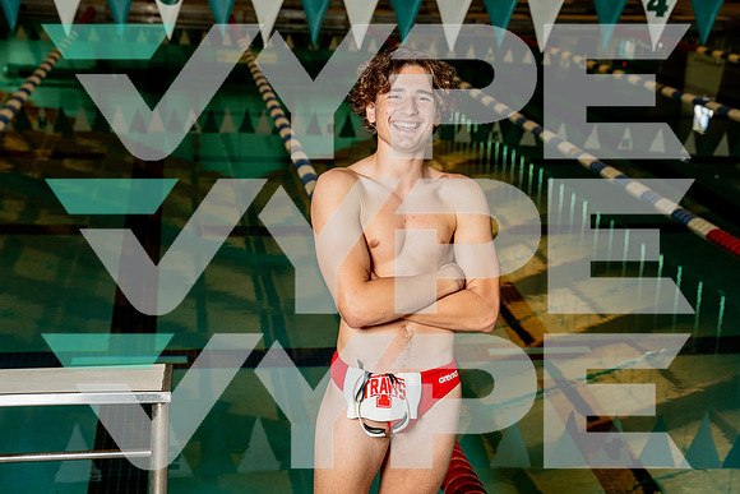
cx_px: 370
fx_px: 1254
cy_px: 247
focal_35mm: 61
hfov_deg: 32.9
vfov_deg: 22.3
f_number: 5.6
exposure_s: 1/250
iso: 1600
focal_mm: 61
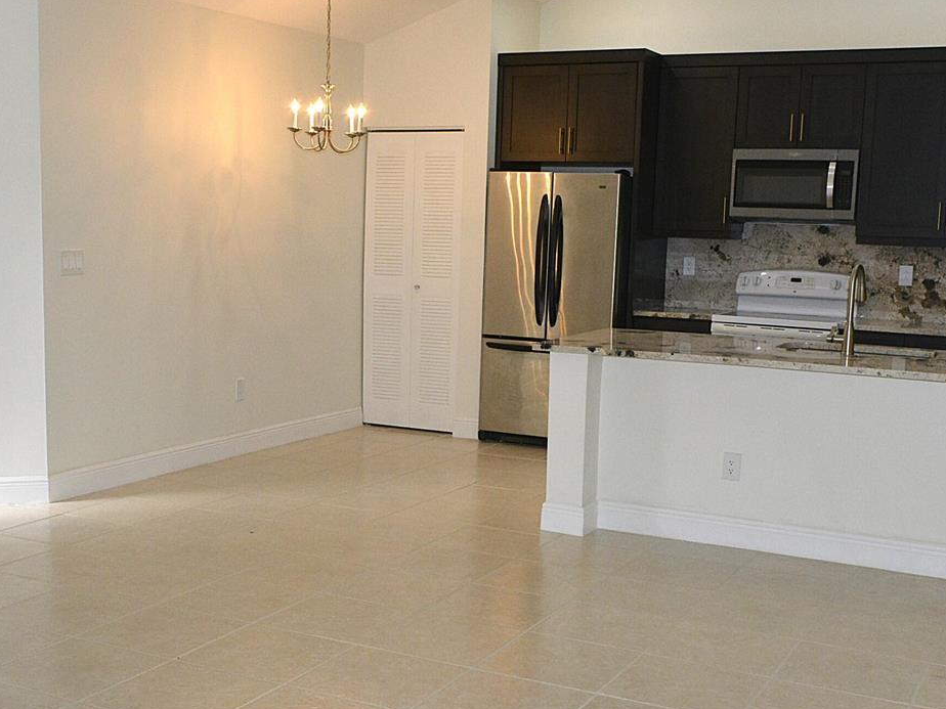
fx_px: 820
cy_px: 393
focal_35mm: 30
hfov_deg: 59.9
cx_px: 454
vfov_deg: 46.7
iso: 1250
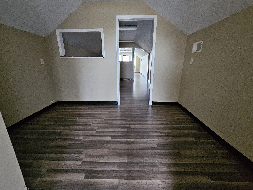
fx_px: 95
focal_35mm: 13
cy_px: 95
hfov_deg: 106.2
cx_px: 126
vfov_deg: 89.9
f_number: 2.2
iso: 1000
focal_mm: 2.2
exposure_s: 1/24
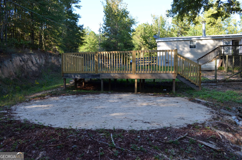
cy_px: 80
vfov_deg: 47.7
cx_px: 121
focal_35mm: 27
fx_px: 181
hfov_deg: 67.5
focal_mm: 18
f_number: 5.6
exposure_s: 1/125
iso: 220
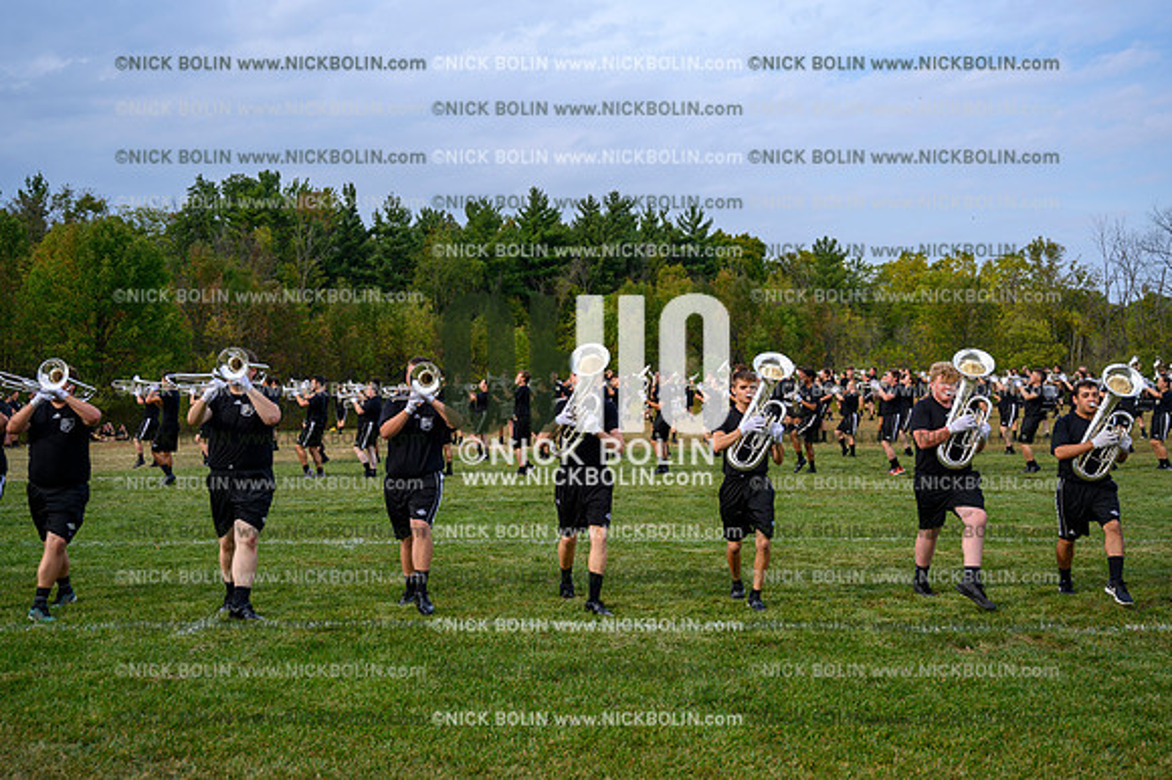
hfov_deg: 49.6
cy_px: 390
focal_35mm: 39
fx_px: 1269
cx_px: 586
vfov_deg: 34.2
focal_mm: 39
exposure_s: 1/800
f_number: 4.5
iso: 200
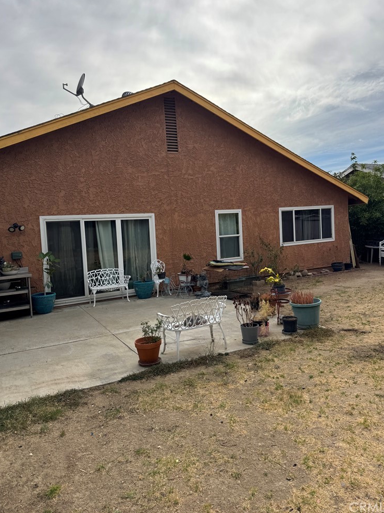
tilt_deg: -3.0
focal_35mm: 25
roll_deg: +3.2
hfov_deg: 54.9
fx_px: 370
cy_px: 247
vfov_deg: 69.4
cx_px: 197
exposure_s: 1/5348
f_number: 1.78
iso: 80
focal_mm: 6.76
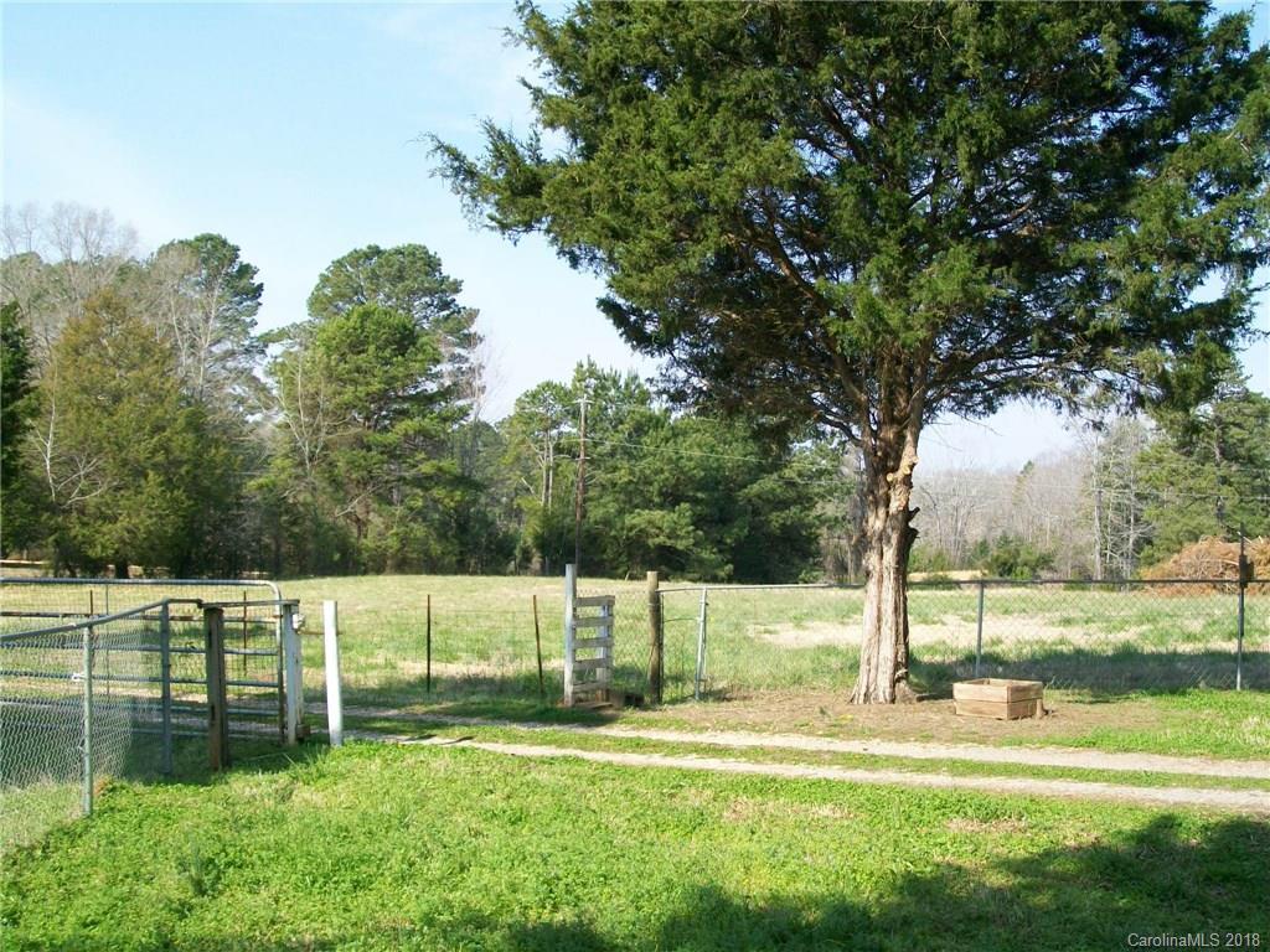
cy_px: 476
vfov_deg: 32.2
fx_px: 1651
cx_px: 635
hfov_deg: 42.1
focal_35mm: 45
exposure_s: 1/400
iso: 64
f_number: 3
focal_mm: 7.6
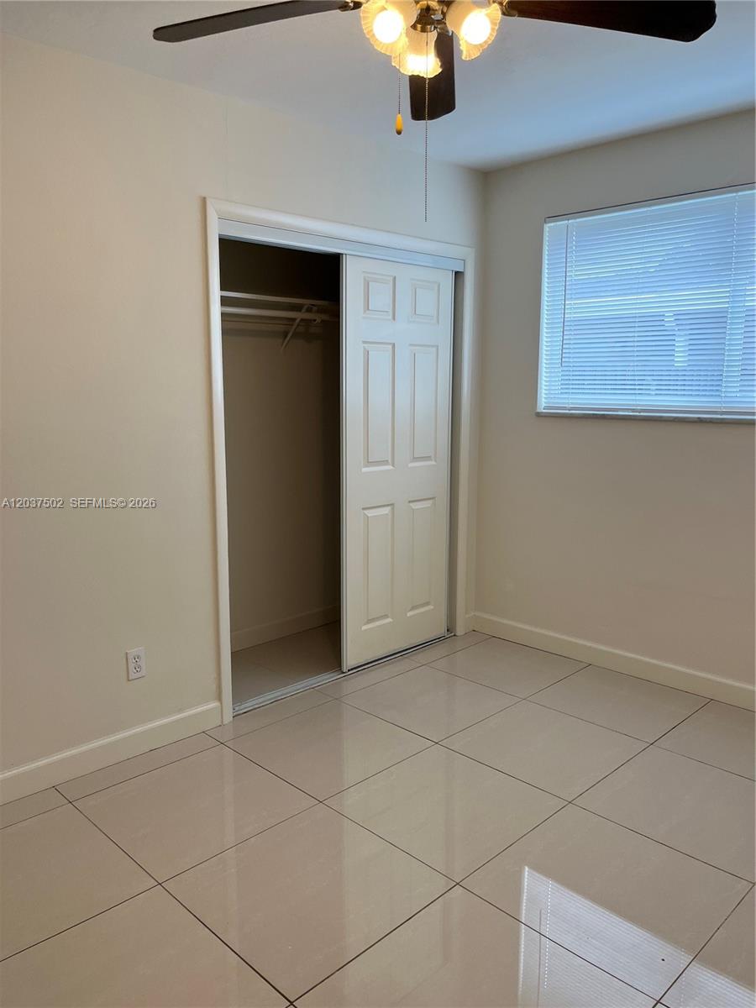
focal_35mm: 26
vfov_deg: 67.3
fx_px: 757
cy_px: 504
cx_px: 378
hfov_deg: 53.1
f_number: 1.6
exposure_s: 1/162
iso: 64
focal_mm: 5.1
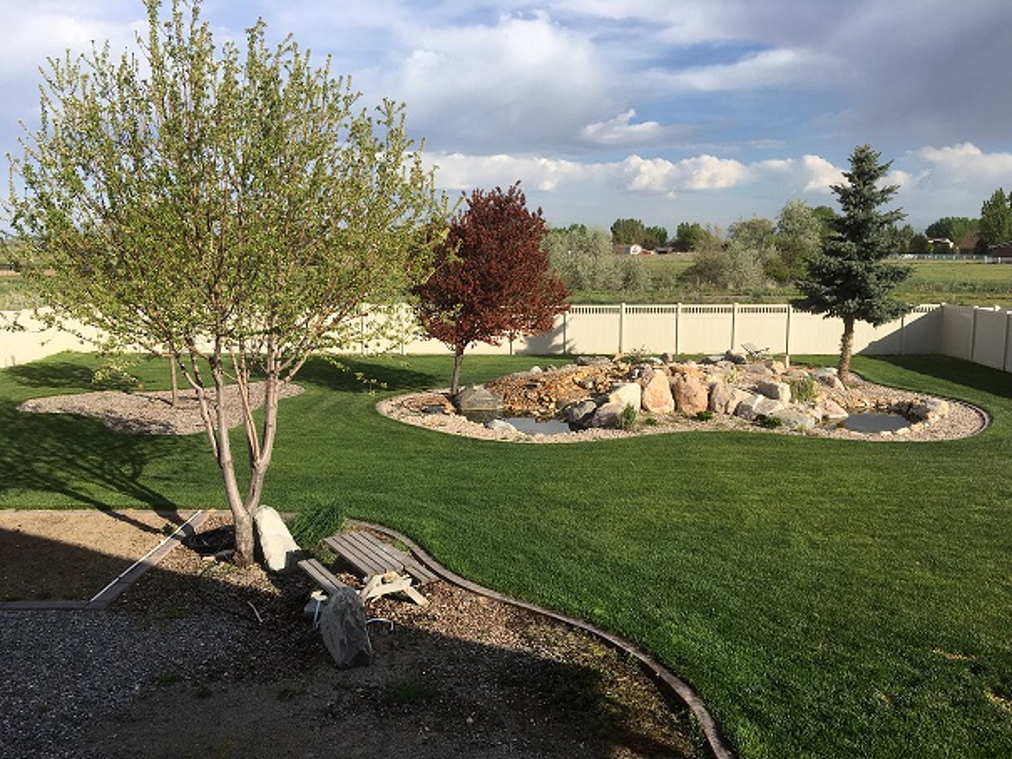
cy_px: 380
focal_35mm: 29
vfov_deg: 48.2
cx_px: 506
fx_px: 848
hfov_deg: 61.6
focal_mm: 4.15
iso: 25
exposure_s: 1/1570
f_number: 2.2
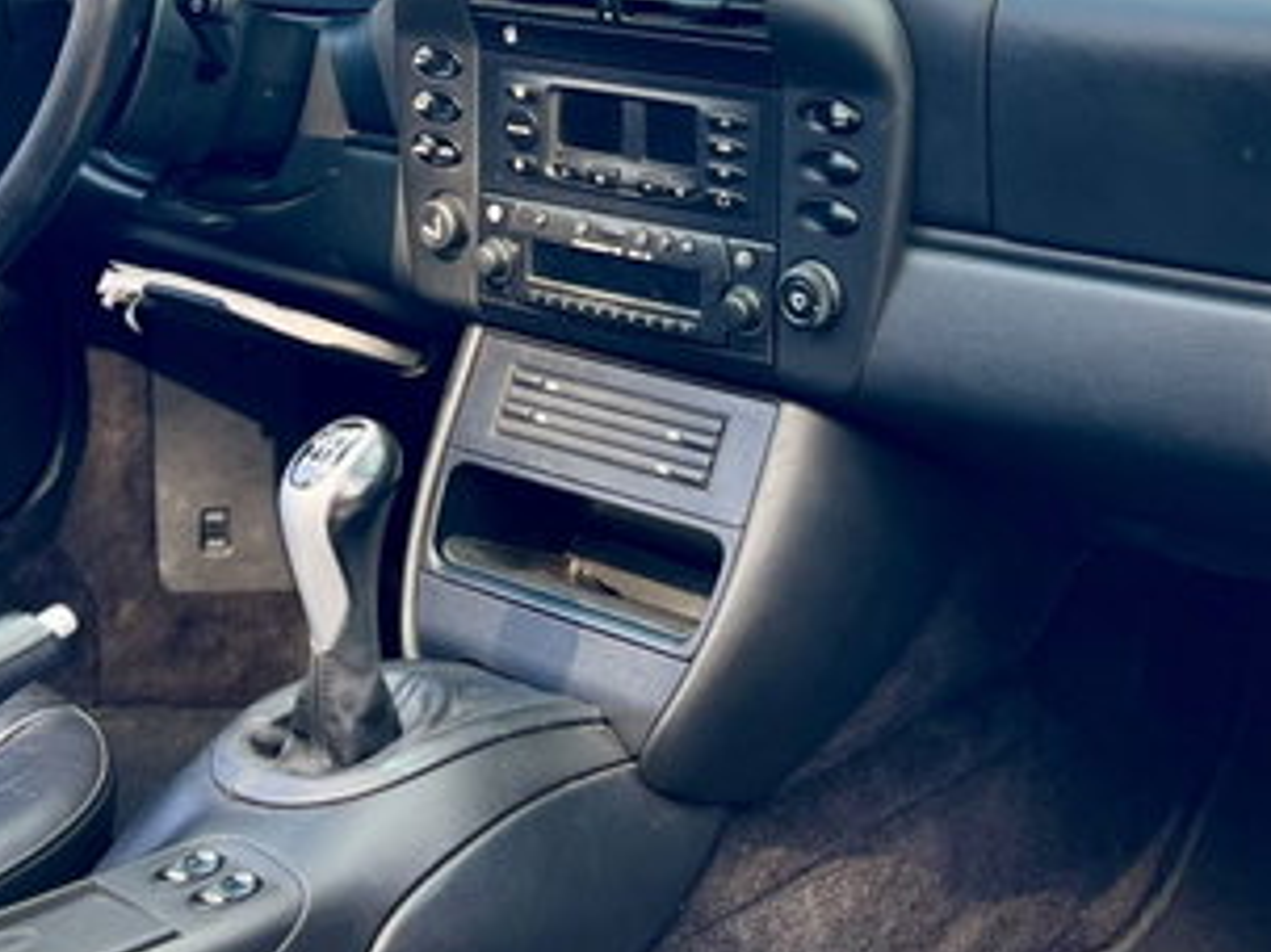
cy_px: 96
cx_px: 646
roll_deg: -0.4
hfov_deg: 29.4
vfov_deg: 21.7
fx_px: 2422
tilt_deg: -9.0
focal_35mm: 66
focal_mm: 5.7
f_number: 1.5
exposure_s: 1/274
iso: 40
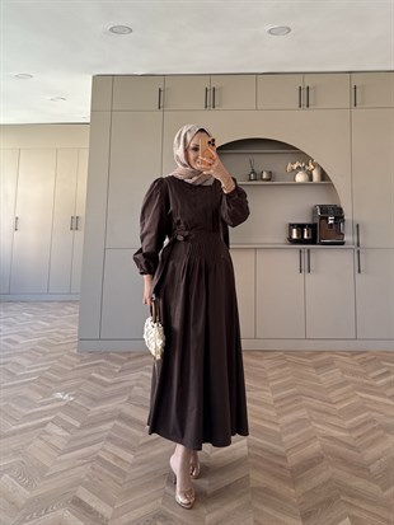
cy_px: 262
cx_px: 197
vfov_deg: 71.6
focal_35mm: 24
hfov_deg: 56.8
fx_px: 364
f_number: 1.78
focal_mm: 6.76
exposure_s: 1/121
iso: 100
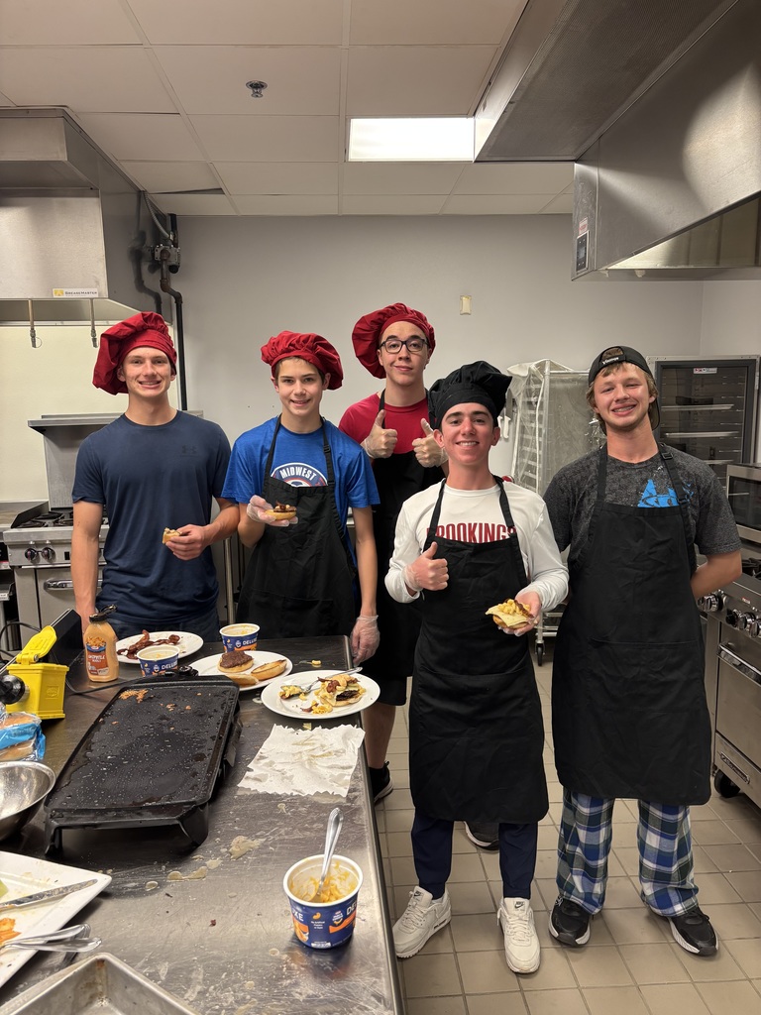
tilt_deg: -8.9
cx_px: 380
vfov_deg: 67.3
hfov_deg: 53.1
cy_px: 508
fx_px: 762
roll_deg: +0.7
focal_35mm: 26
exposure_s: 1/60
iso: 125
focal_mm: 5.96
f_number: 1.6
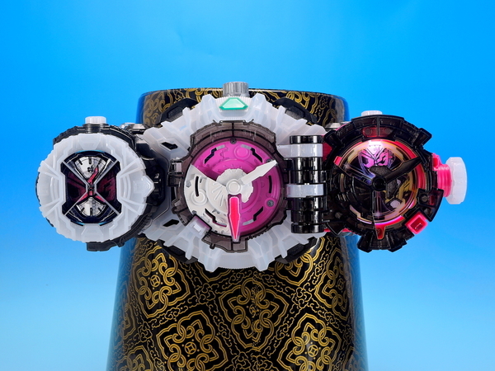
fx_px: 786
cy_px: 186
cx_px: 248
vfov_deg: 26.6
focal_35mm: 55
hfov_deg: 34.9
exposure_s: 1/2.5
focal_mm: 11.8
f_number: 5
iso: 80
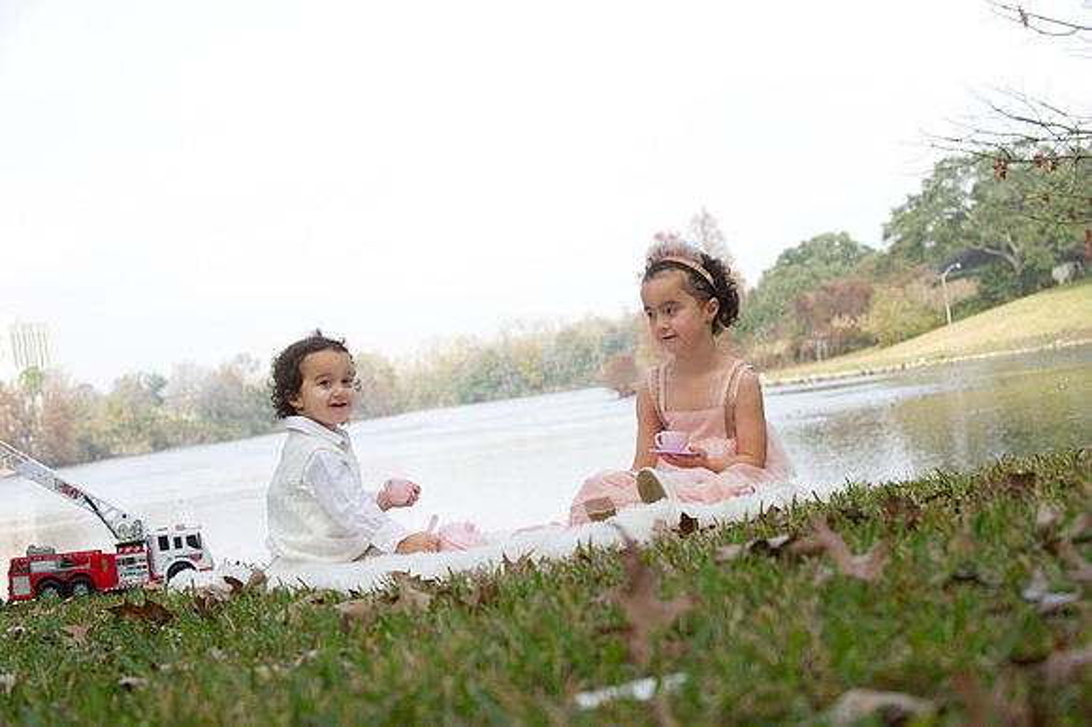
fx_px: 2122
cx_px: 546
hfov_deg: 28.9
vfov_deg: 19.4
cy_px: 364
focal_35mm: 70
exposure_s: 1/250
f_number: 5.6
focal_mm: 70
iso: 200
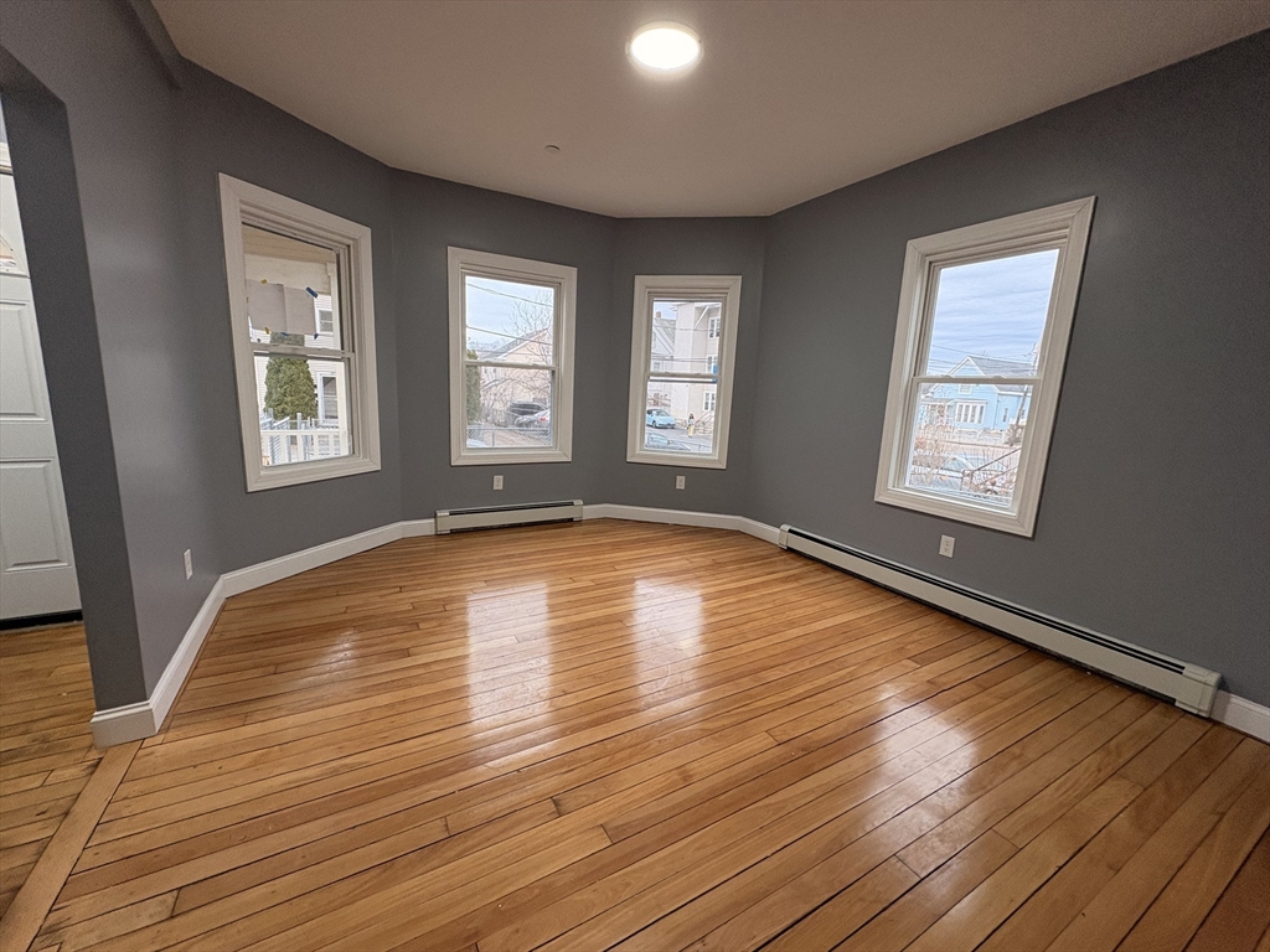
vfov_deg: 85.7
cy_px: 476
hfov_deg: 102.1
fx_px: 514
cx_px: 635
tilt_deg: -8.7
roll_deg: -3.3
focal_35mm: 14
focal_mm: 2.22
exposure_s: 1/87
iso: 250
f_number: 2.2
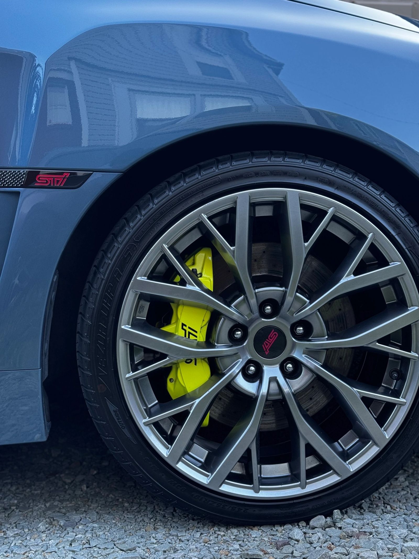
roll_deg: -0.3
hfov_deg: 30.3
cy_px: 280
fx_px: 775
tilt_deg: -7.5
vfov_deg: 39.7
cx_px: 210
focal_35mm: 48
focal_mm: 6.76
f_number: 1.78
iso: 100
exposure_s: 1/105
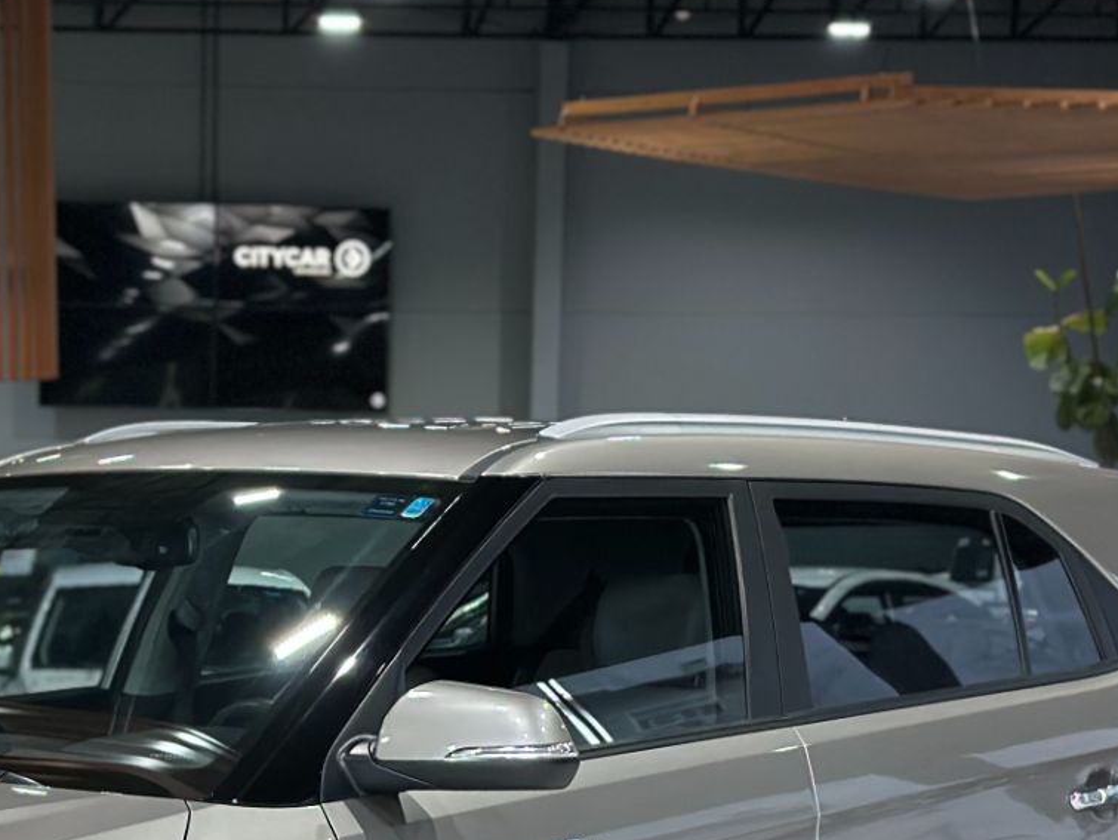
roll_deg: -0.5
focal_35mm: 122
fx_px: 3942
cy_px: 1046
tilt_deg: -7.3
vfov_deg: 11.9
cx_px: 184
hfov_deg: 16.0
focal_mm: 6.86
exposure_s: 1/120
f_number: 1.78
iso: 160
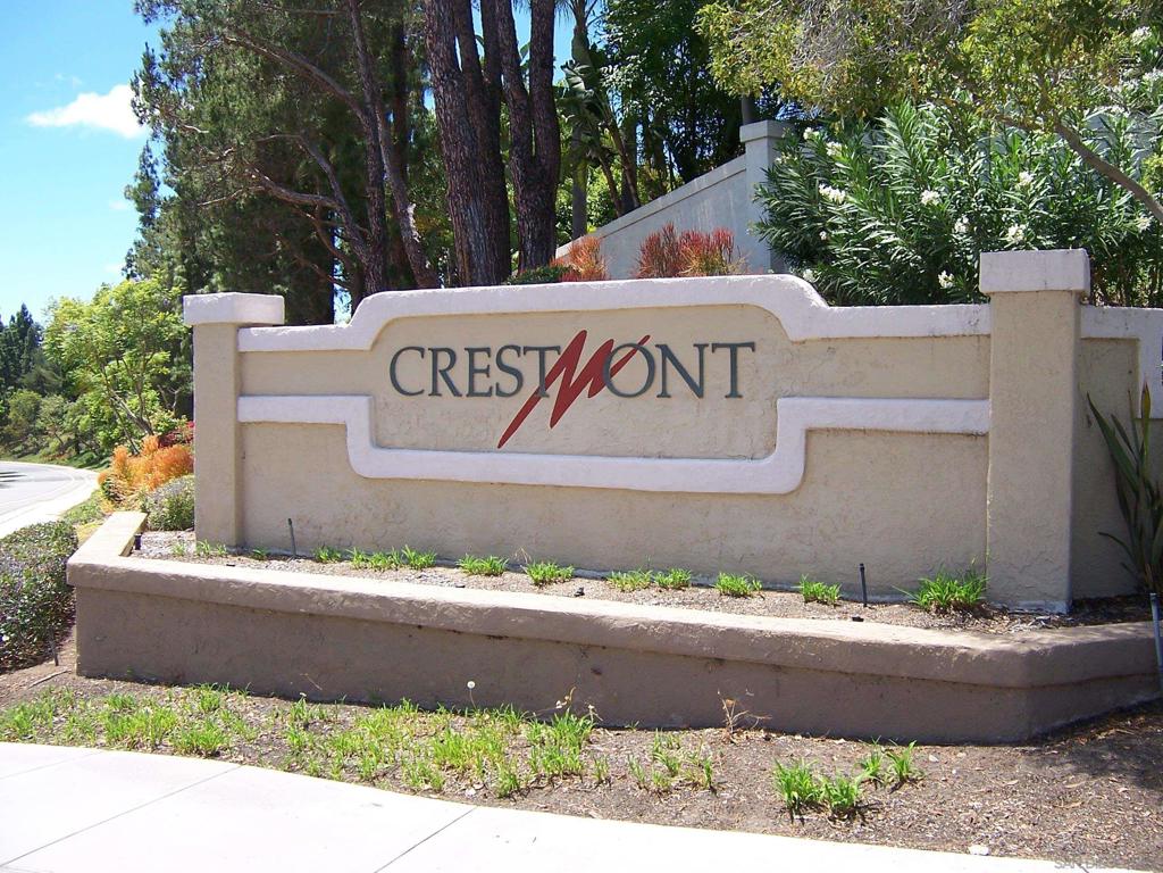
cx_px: 582
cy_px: 436
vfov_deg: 42.9
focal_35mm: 33
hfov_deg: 55.4
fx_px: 1109
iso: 80
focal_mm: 5.5
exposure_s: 1/350
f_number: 3.4
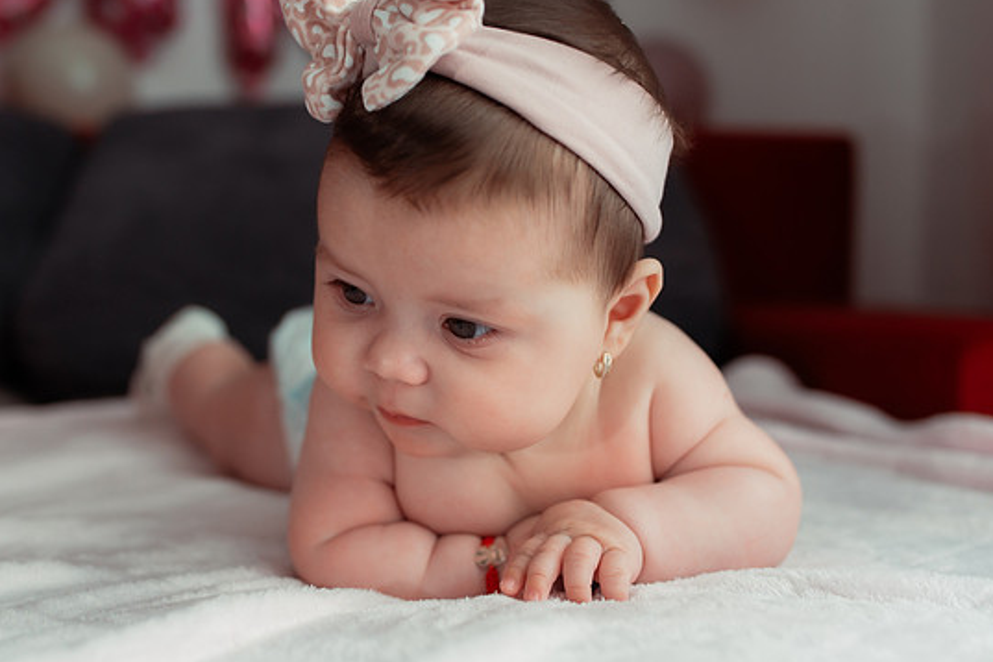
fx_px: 1131
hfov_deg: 47.3
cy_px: 347
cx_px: 445
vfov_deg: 32.6
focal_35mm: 41
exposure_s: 1/250
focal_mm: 35
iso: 800
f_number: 3.2
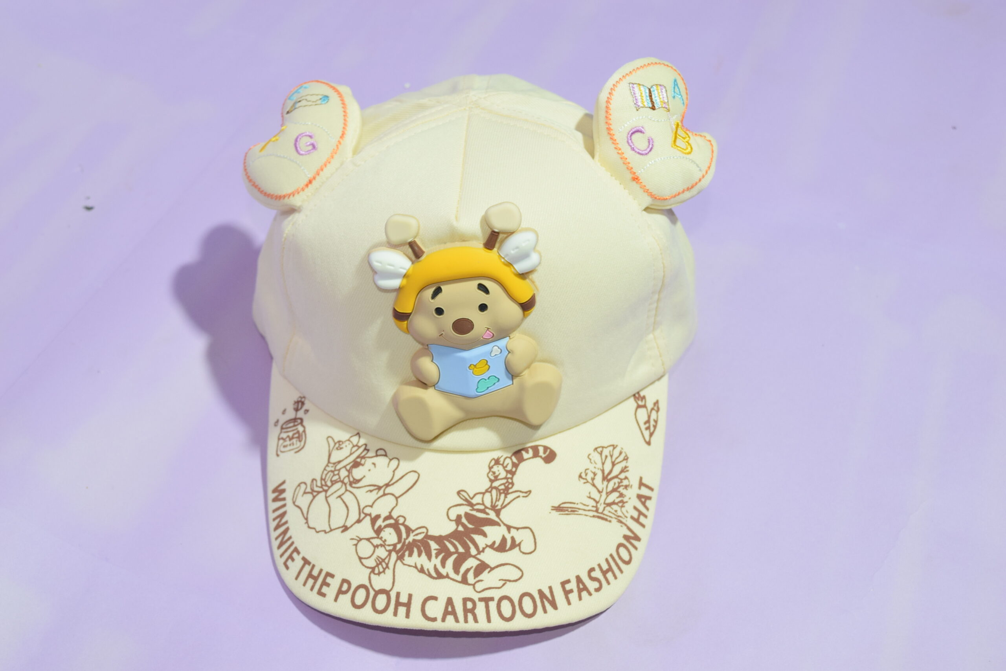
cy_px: 336
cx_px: 503
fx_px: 1258
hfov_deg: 43.6
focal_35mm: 45
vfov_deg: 29.9
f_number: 8
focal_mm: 30
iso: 800
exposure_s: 1/100
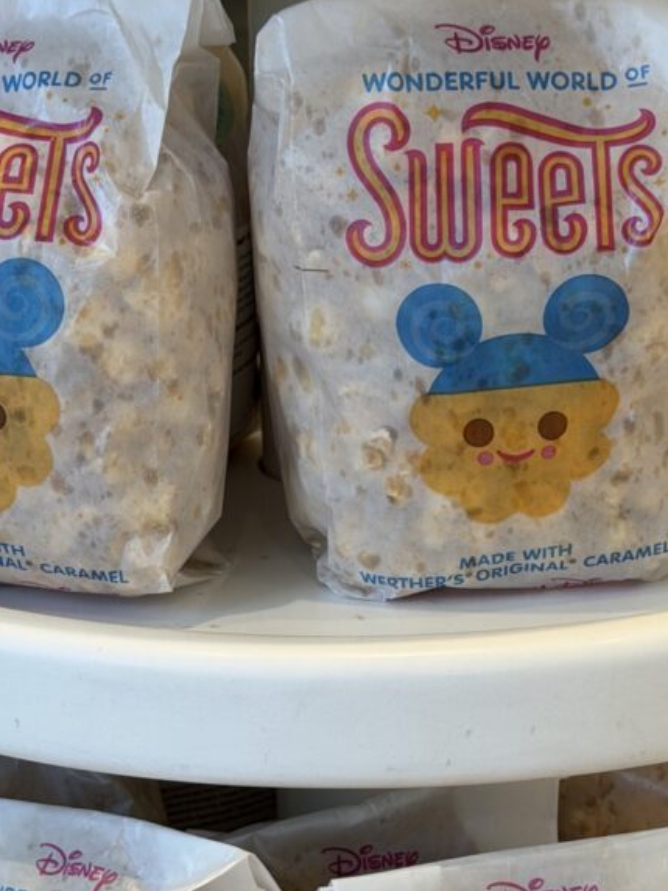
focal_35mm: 86
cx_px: 308
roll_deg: +0.4
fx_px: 2213
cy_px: 693
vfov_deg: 22.5
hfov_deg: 17.2
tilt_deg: -21.2
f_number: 1.78
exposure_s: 1/152
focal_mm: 6.76
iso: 50
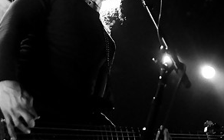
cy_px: 34
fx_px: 555
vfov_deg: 14.3
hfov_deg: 22.5
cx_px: 49
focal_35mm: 91
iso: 1000
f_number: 2.2
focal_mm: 30
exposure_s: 1/200
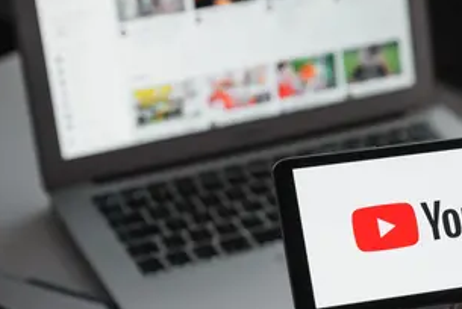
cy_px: 162
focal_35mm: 114
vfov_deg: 12.0
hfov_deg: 17.8
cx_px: 374
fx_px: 1464
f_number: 5.6
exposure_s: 1/100
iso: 400
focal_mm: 58
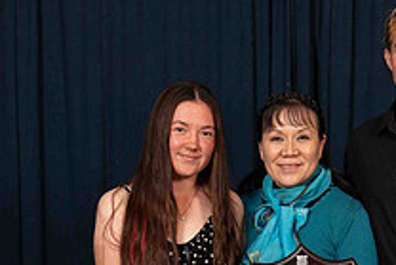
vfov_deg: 10.7
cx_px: 295
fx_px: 1398
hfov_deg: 16.0
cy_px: 293
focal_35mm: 127
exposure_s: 1/250
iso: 125
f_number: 5.6
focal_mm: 38
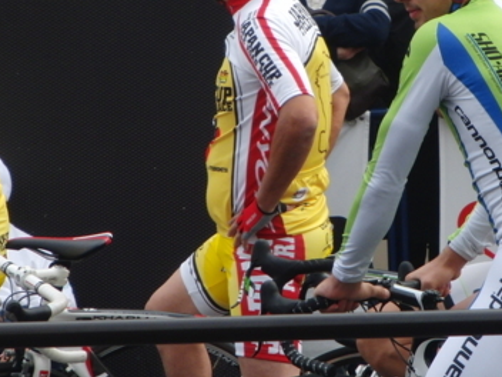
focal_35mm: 455
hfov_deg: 4.4
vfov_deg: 3.3
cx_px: 337
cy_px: 180
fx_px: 6598
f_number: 5.2
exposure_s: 1/100
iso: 100
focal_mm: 35.7
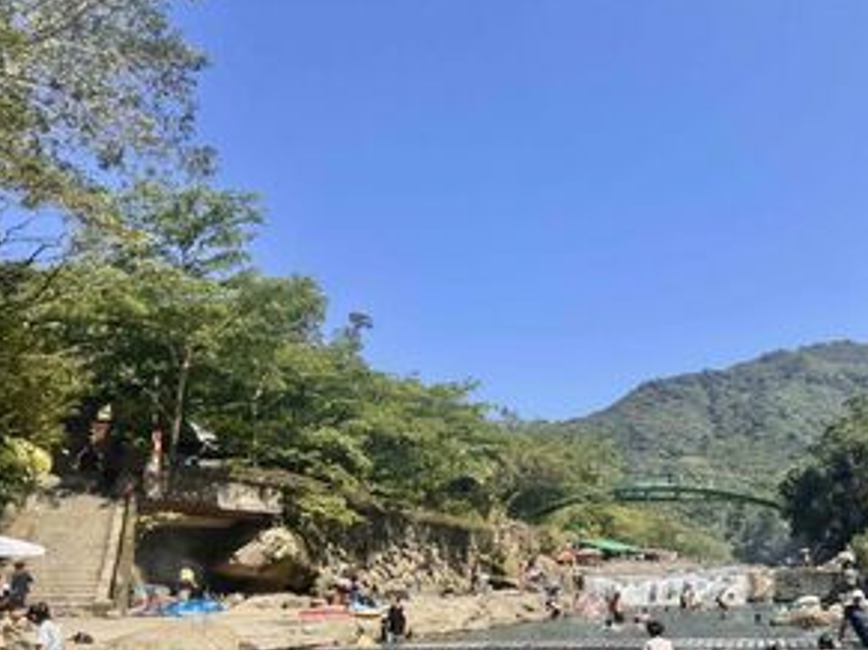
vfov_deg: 42.3
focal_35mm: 33
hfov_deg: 54.1
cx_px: 588
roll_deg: +0.8
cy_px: 438
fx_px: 827
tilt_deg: +14.0
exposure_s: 1/2710
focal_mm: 6.76
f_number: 1.78
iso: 80
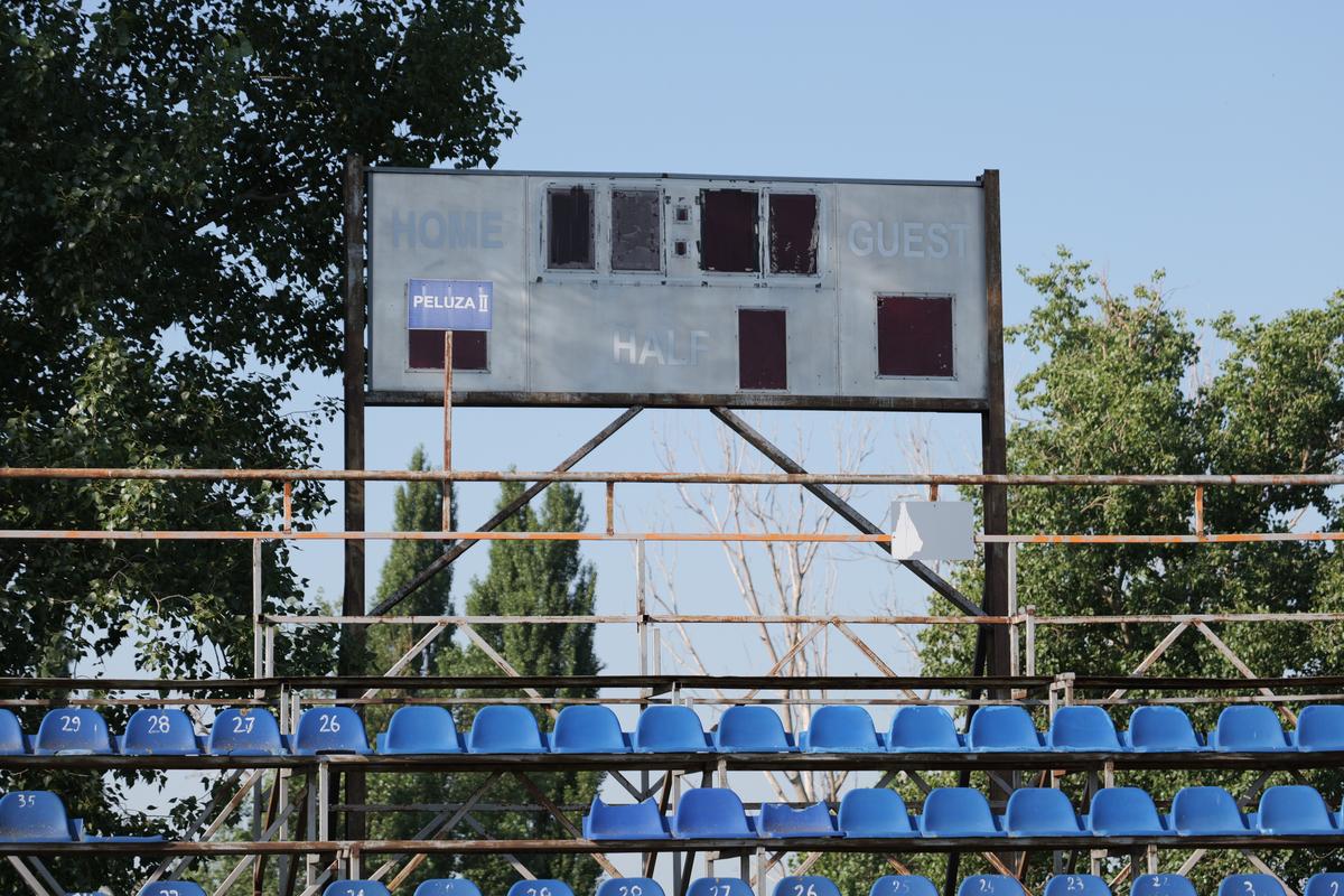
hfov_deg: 19.5
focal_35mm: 105
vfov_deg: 13.0
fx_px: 3920
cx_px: 672
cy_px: 448
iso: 100
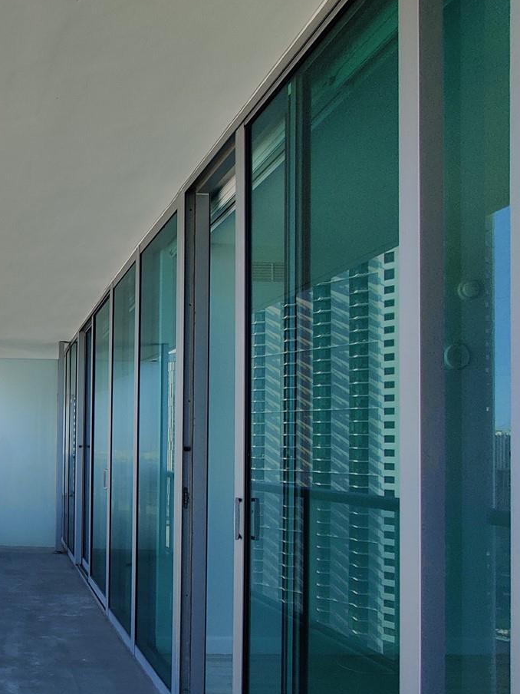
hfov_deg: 46.2
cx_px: -31
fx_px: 461
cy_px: 425
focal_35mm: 23
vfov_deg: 72.9
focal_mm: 2.25
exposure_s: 1/684
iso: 100
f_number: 2.2
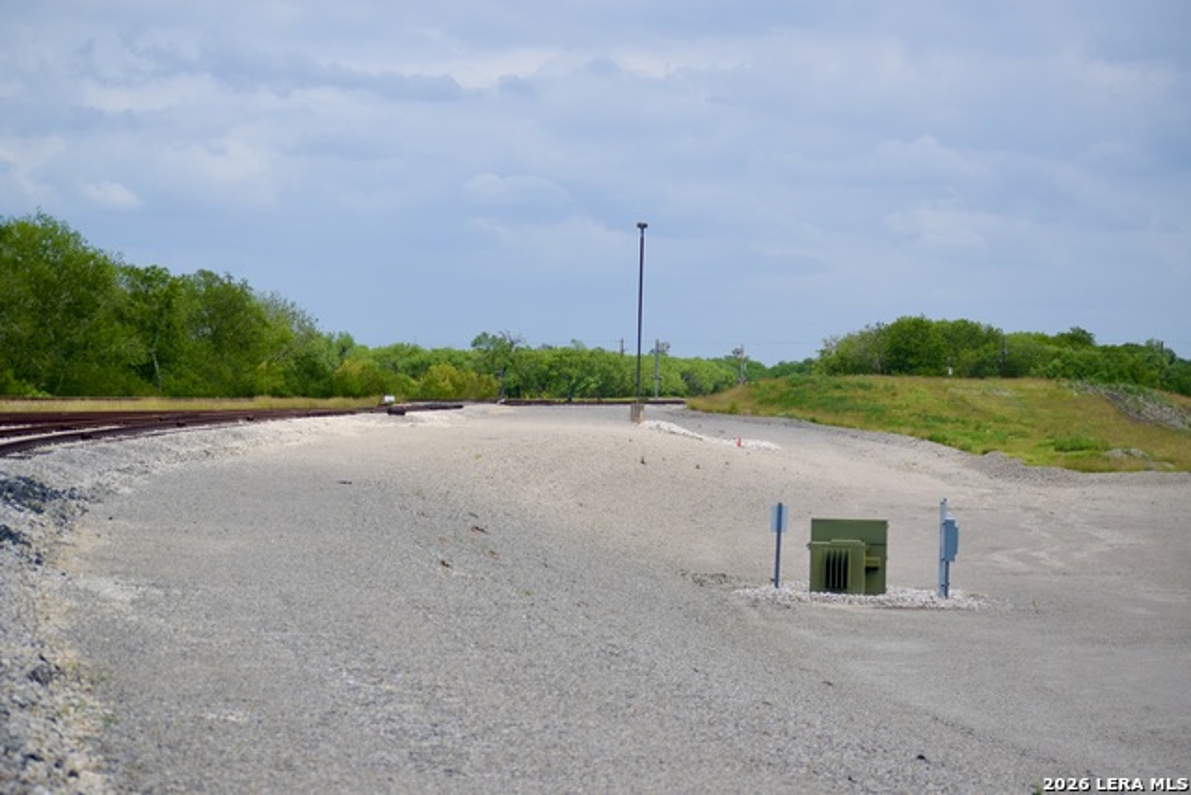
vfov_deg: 16.6
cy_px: 398
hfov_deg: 24.6
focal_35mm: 82
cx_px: 596
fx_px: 2730
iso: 200
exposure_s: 1/3200
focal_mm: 55
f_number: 4
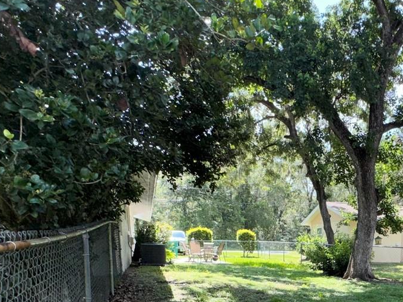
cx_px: 324
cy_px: 311
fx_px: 384
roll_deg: -0.8
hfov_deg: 51.8
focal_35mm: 33
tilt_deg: -9.4
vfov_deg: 37.7
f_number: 2.2
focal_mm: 2.22
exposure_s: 1/373
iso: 32
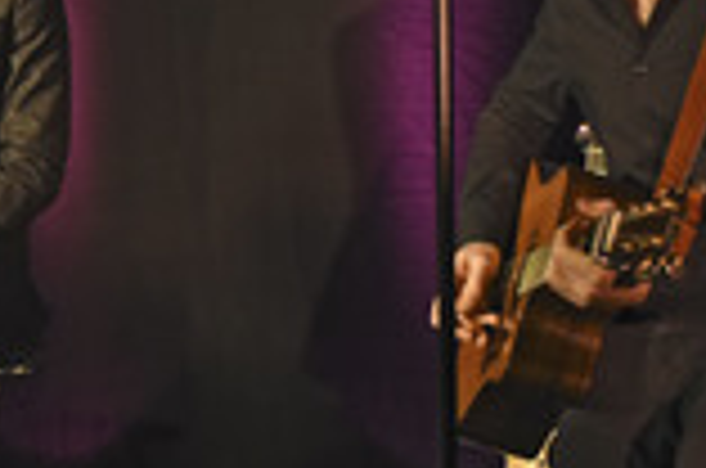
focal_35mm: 116
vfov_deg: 11.7
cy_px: 220
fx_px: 2279
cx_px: 43
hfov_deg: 17.3
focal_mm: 27
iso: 1600
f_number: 4.5
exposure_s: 1/80
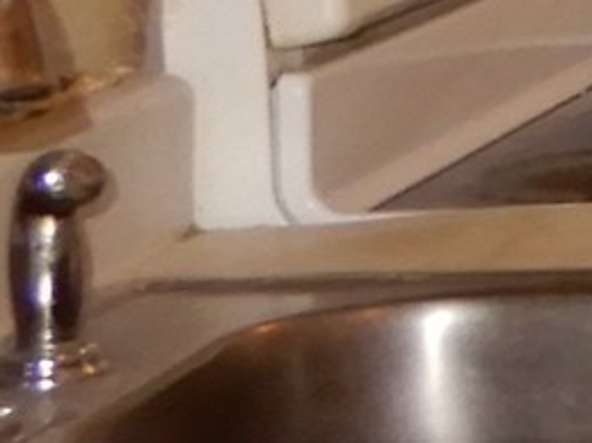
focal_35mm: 190
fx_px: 3248
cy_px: -183
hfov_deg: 7.6
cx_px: 2295
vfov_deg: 7.7
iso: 200
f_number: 3.4
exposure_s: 1/30
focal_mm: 4.3
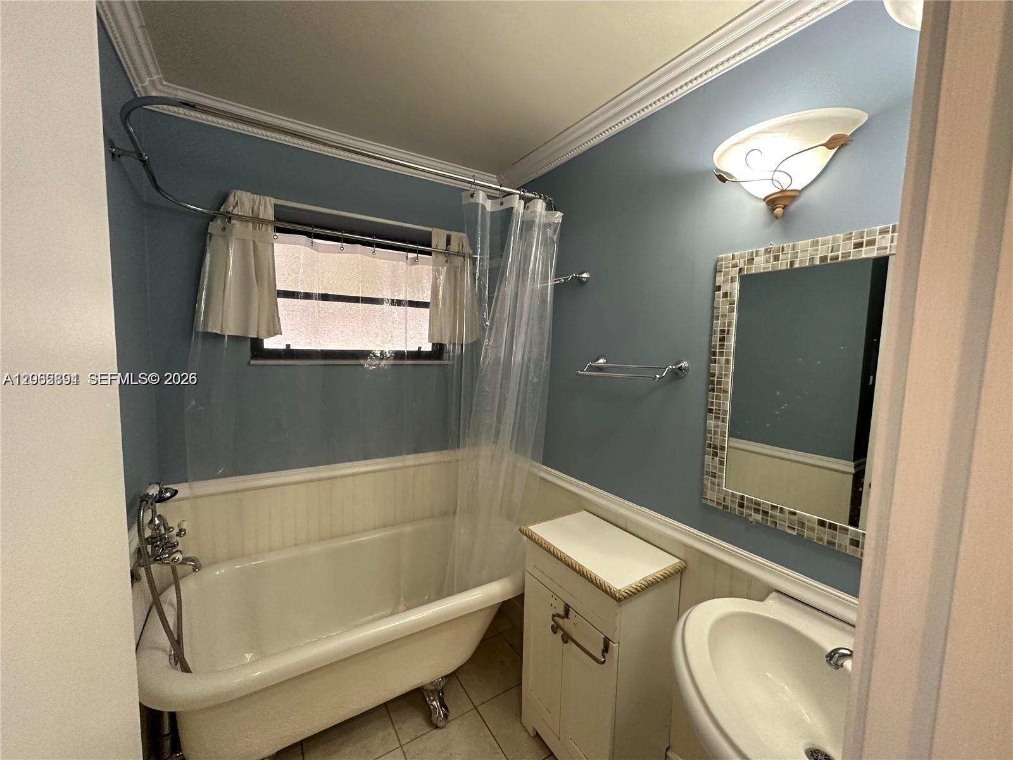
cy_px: 380
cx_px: 506
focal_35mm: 14
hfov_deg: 102.1
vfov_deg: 85.7
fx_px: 410
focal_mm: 2.22
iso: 250
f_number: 2.2
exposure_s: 1/120
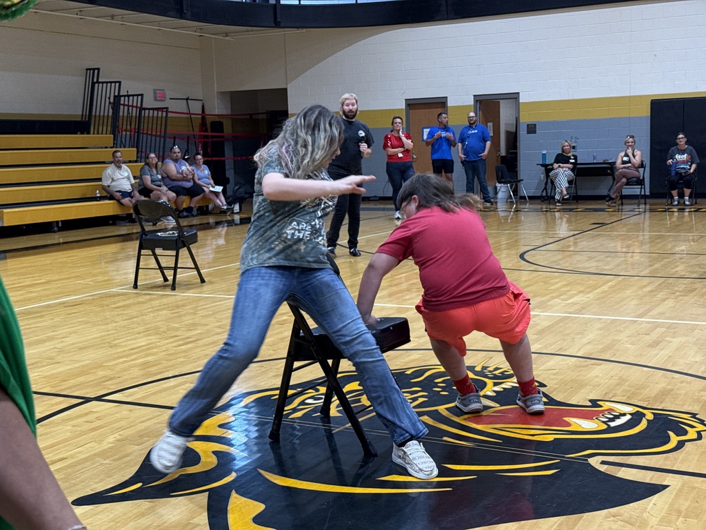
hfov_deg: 39.7
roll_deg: +0.8
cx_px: 353
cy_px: 265
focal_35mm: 48
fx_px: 979
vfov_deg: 30.3
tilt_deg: -7.7
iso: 100
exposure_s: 1/84
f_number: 1.78
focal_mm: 6.76
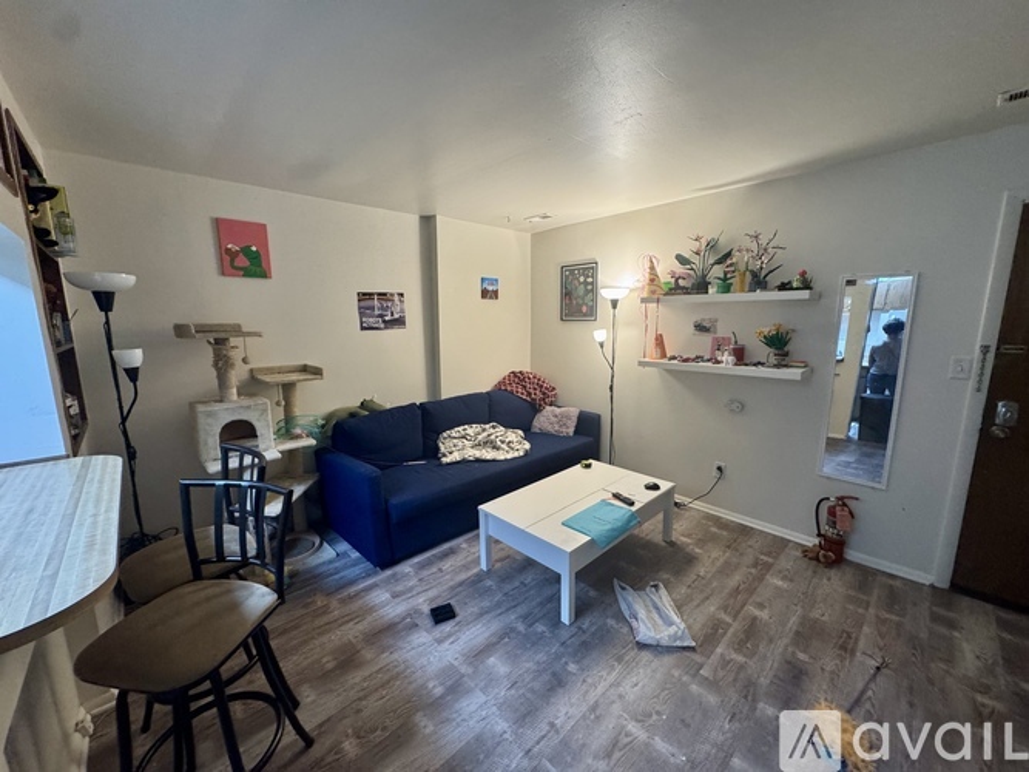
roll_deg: +0.6
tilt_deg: -9.3
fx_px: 416
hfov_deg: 102.1
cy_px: 386
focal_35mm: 14
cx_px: 514
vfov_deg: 85.7
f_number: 2.2
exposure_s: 1/60
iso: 320
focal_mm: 2.22
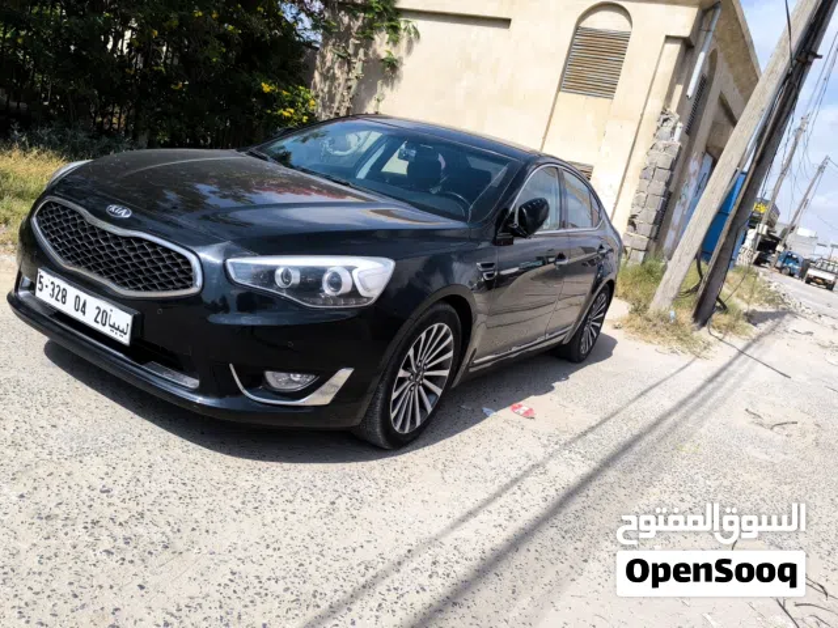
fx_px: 678
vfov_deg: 49.7
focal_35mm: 28
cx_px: 419
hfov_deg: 63.4
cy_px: 314
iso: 50
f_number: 1.65
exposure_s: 1/854
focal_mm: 6.14
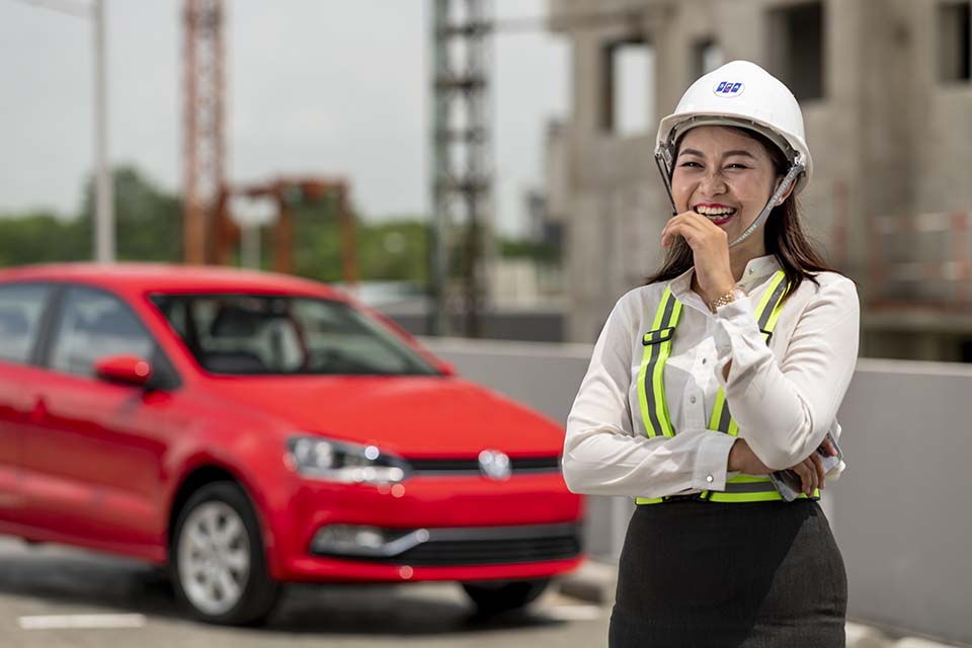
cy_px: 324
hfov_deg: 19.5
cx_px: 486
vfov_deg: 13.0
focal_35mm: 105
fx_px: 2835
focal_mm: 105
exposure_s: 1/250
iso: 40
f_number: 3.2
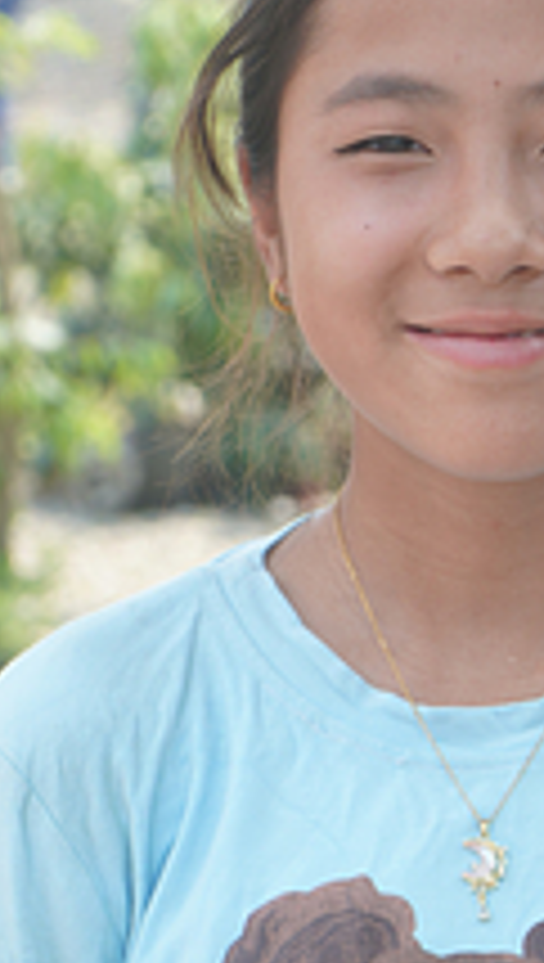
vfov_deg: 12.6
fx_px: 4368
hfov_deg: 7.1
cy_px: 500
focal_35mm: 171
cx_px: 461
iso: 200
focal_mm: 70
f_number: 7.1
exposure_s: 1/125
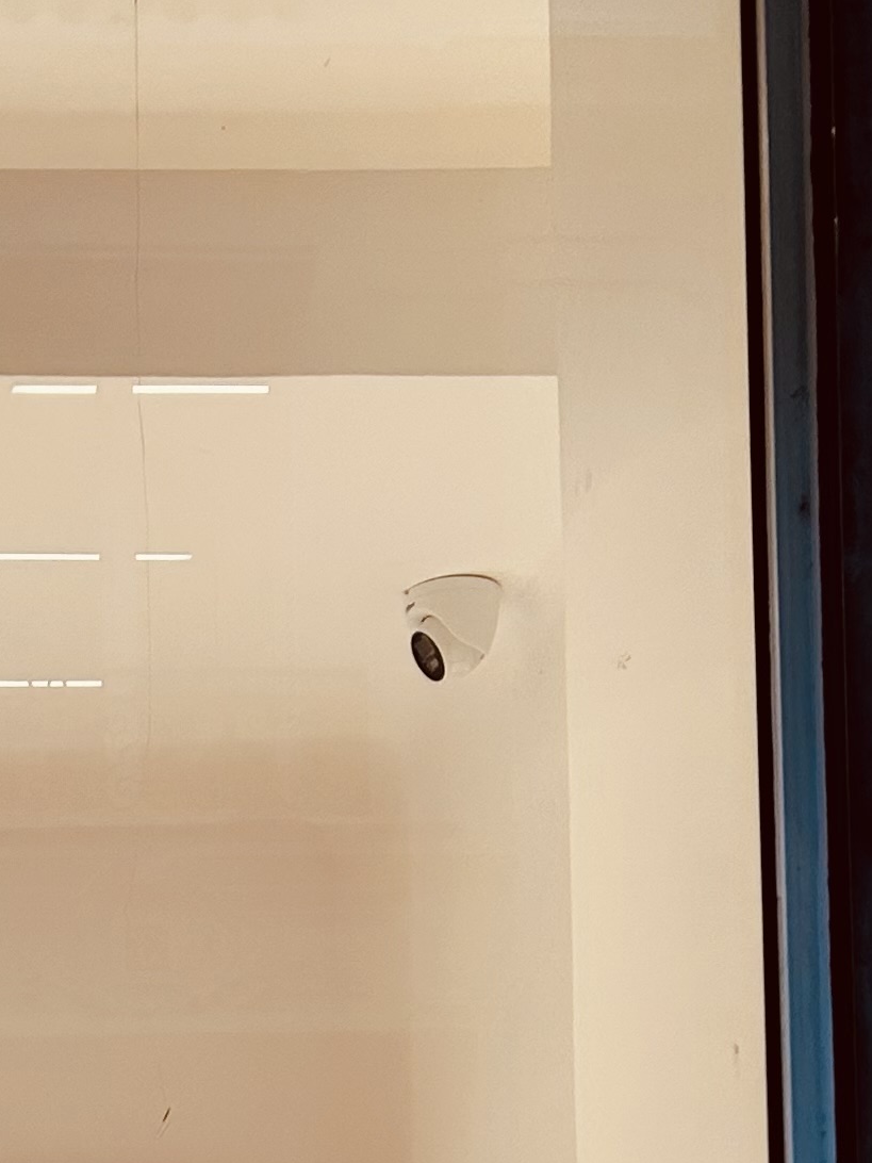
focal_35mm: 96
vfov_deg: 18.4
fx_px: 3224
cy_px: 1685
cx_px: -306
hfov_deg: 14.6
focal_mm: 5.7
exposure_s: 1/100
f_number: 1.5
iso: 64
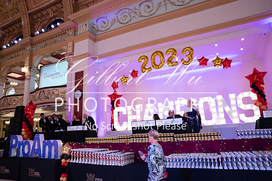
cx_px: 136
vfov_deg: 53.1
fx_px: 181
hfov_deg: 73.8
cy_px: 90
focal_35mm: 24
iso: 3200
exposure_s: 1/80
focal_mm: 24
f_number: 7.1
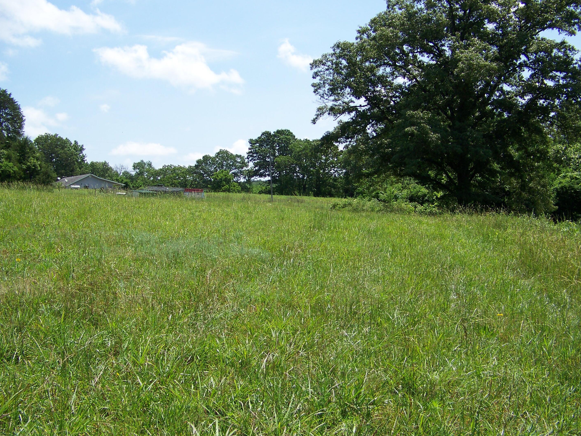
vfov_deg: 37.7
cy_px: 216
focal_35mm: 38
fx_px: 638
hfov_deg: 49.0
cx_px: 285
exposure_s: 1/800
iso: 64
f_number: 2.8
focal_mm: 5.85
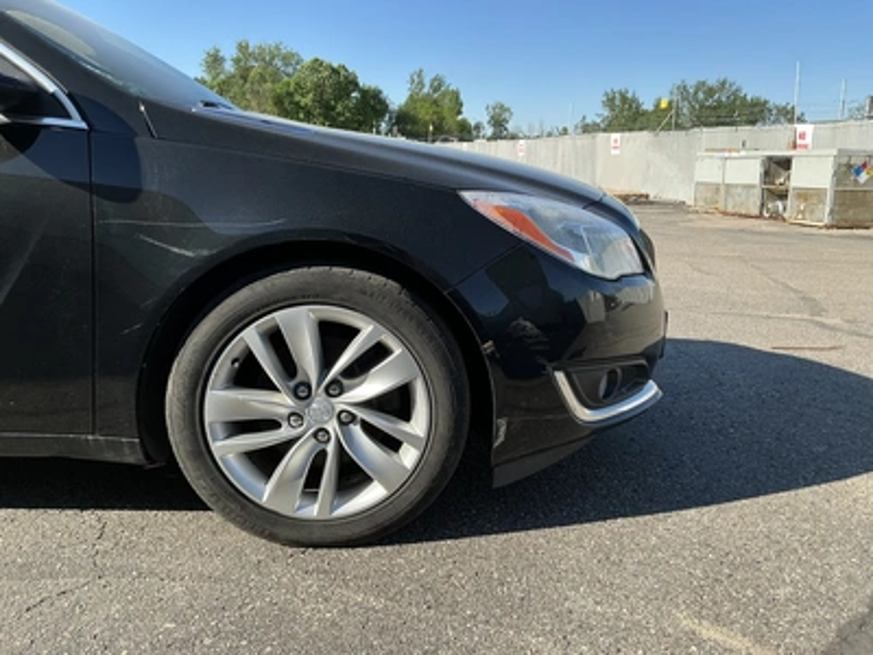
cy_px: 328
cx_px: 436
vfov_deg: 49.7
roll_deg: +0.3
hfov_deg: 63.4
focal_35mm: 28
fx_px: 706
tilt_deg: -12.5
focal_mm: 3
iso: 25
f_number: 1.8
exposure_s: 1/912
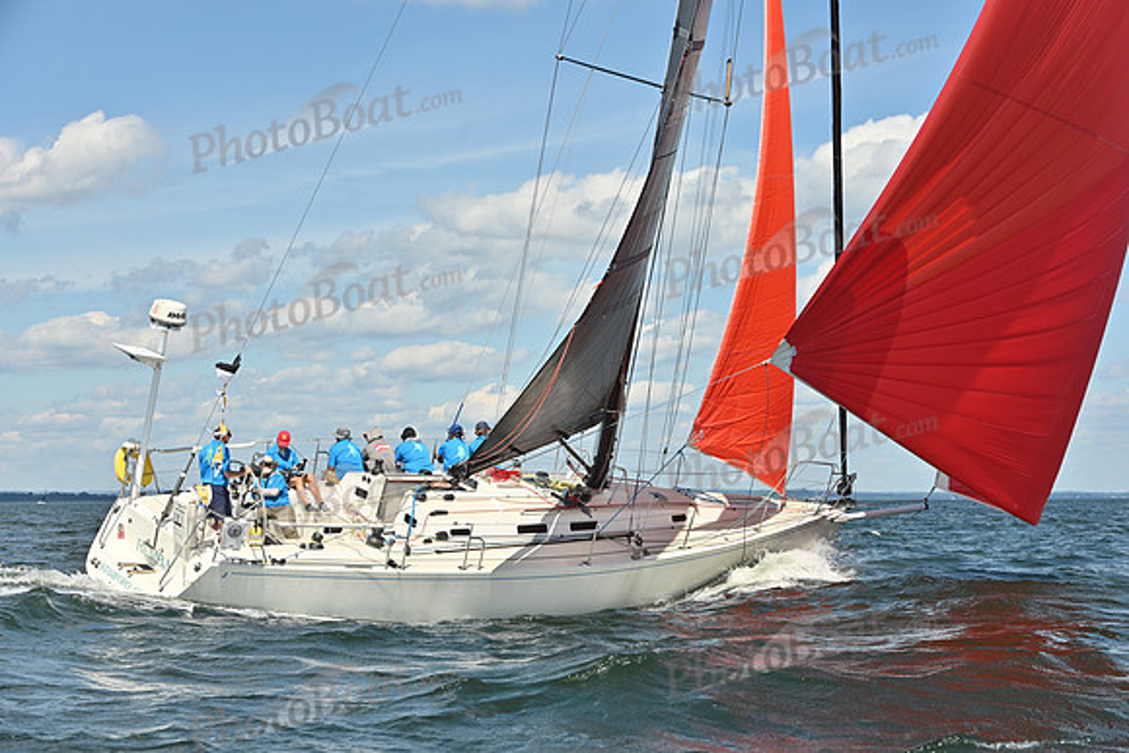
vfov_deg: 19.5
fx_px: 2196
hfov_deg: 28.8
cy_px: 376
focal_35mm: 70
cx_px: 564
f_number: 8
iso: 250
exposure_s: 1/1250
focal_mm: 70
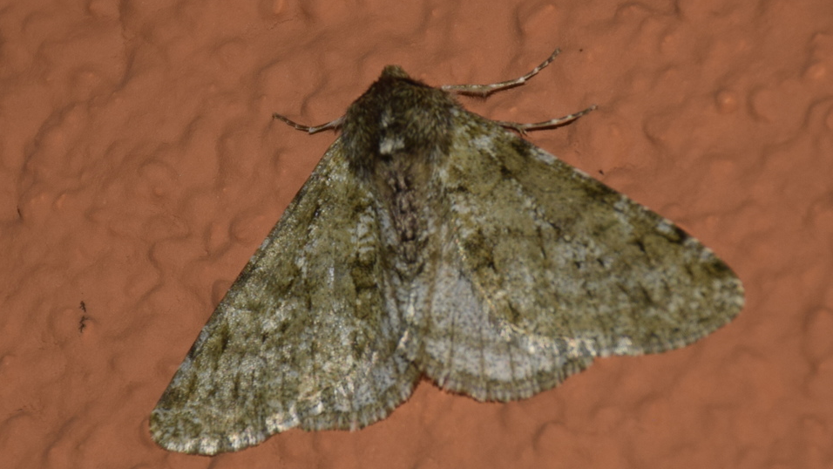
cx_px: 415
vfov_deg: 5.5
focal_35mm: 221
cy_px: 274
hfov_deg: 9.8
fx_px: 4882
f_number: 5.6
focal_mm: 140
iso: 320
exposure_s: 1/60
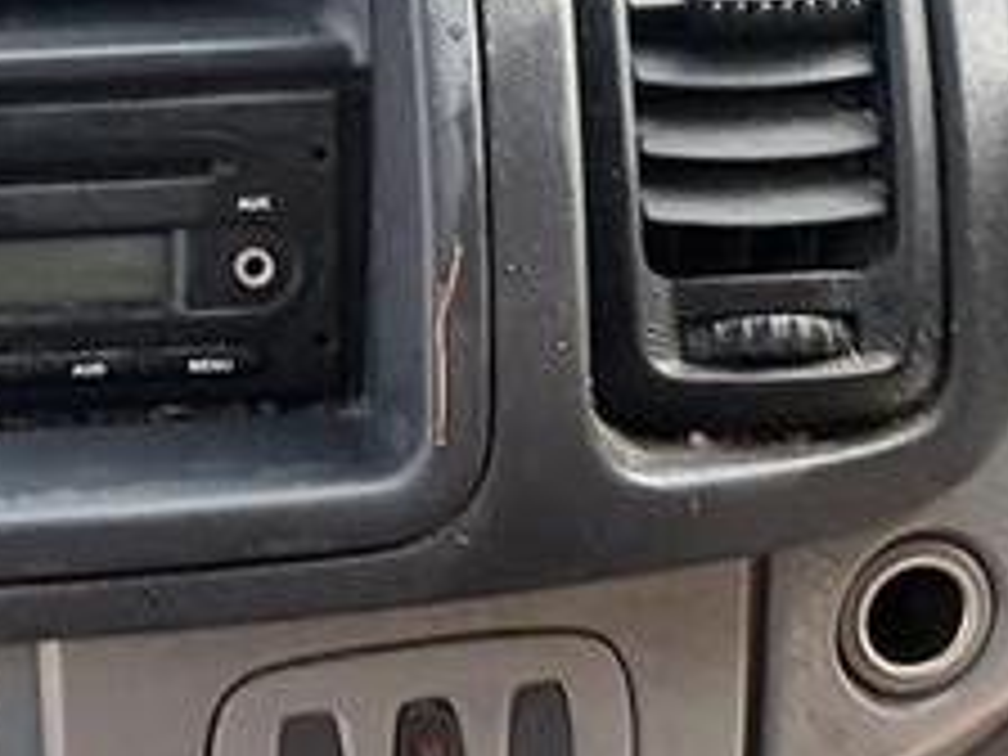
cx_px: 108
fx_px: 1631
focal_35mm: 56
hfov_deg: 32.7
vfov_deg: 26.1
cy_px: 374
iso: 125
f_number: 2.2
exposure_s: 1/135
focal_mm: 2.22
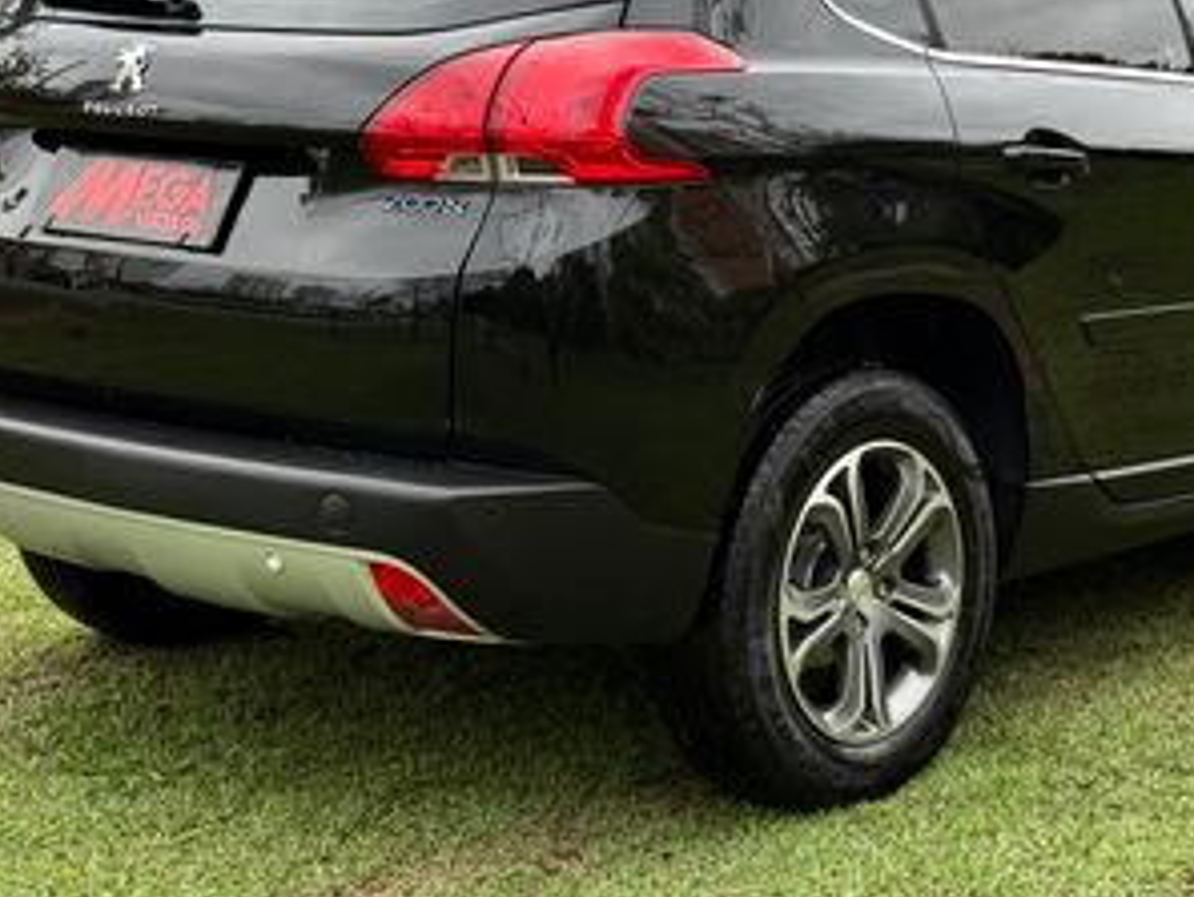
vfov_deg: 19.3
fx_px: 2623
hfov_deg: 25.5
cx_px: 780
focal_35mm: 76
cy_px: 229
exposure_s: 1/625
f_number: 1.78
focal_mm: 6.76
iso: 80
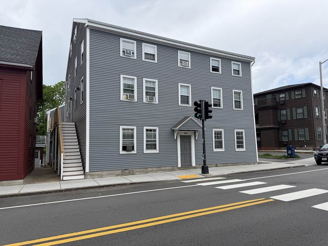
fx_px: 227
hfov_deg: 71.6
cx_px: 164
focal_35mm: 24
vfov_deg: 56.8
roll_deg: +0.4
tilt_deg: +6.3
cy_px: 123
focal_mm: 6.76
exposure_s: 1/3021
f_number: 1.78
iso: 80
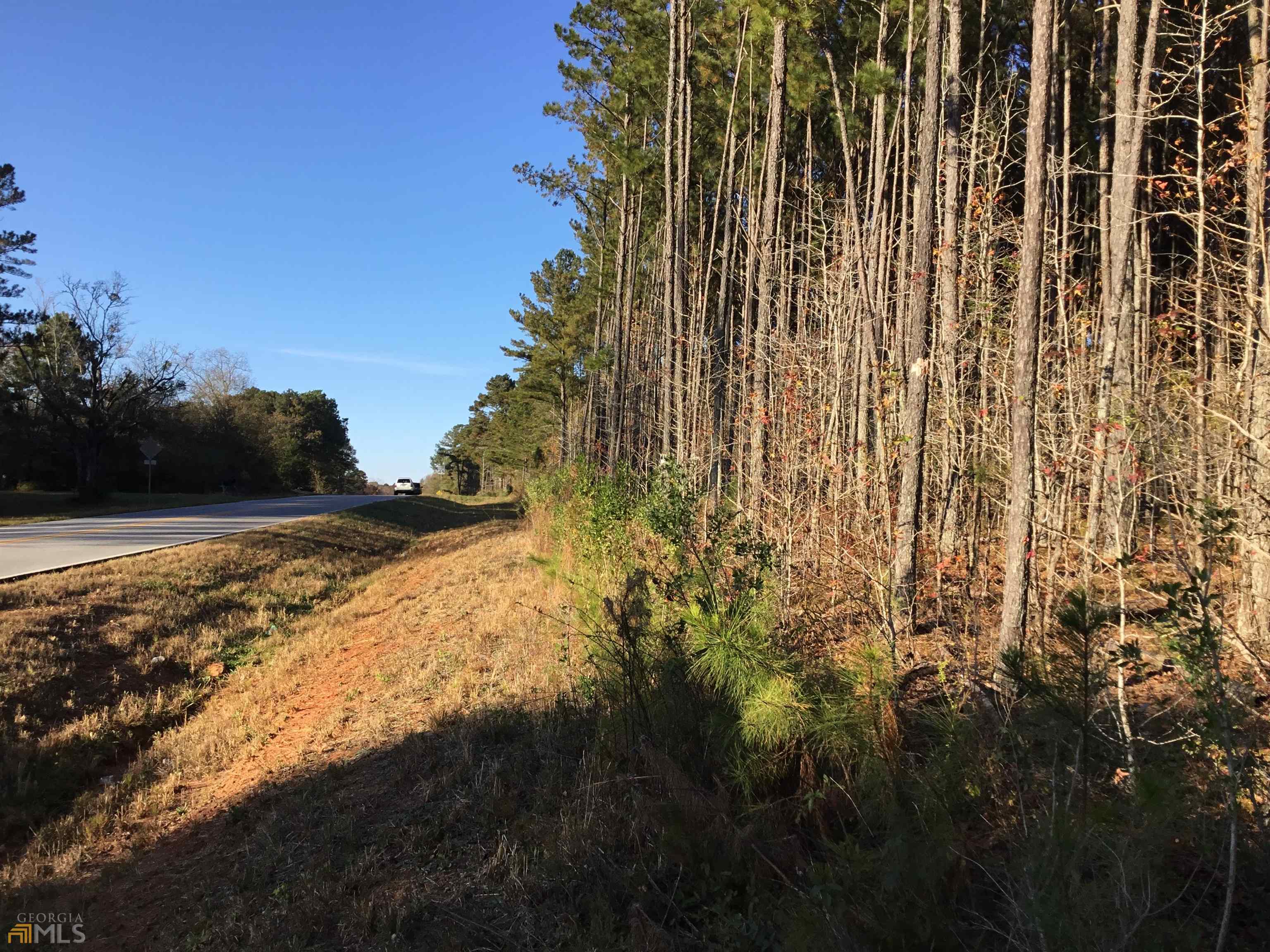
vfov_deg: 45.4
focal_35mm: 31
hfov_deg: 58.4
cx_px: 635
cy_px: 476
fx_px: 1137
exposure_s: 1/599
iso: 25
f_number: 2.4
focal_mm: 3.3
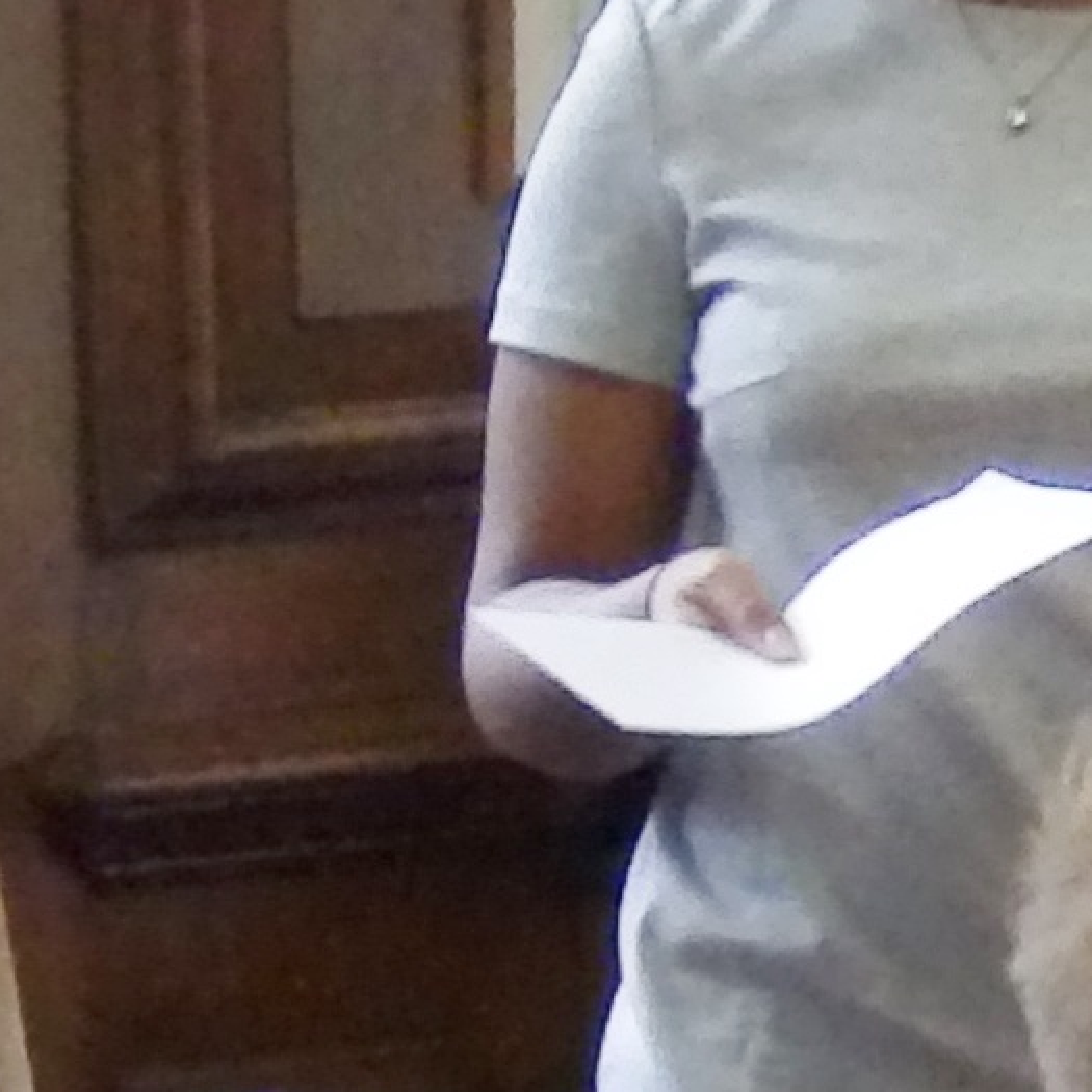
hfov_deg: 4.8
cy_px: 582
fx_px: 12456
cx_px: -2038
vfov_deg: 5.0
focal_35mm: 349
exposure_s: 1/50
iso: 800
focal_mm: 8
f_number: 3.8
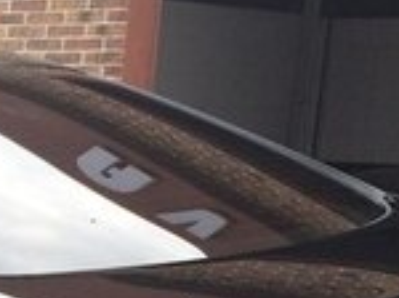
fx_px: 1473
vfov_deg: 10.9
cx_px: -269
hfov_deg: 14.0
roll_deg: -1.4
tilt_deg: -16.7
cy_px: 504
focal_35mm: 128
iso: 32
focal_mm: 4.15
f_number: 2.2
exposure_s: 1/373
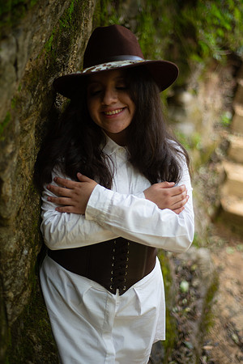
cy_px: 182
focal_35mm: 50
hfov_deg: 27.0
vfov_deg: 39.6
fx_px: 506
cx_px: 122
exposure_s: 1/320
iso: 400
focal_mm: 50
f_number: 1.8
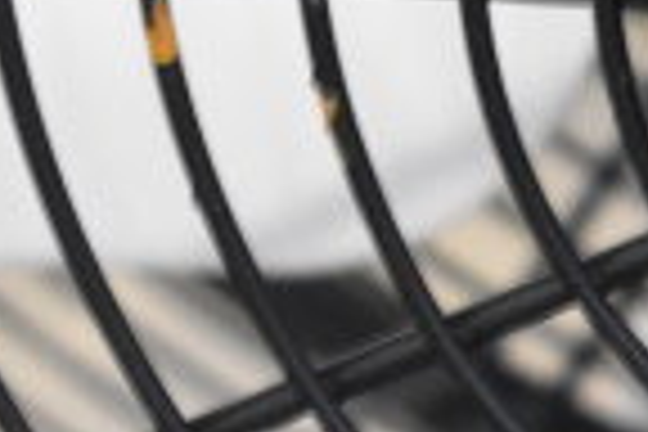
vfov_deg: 4.5
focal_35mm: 306
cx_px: 1269
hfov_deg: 6.5
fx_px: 5508
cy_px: 92
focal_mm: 48
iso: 4000
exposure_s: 1/80
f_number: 5.3
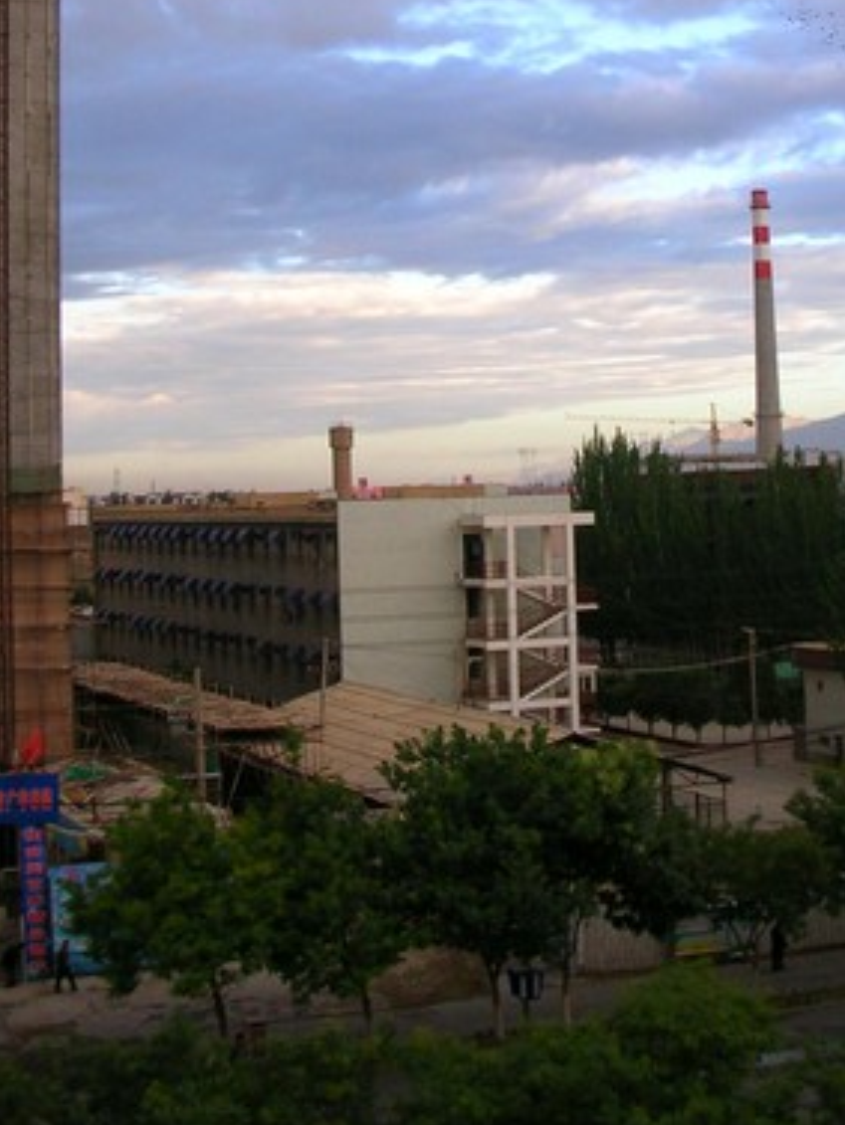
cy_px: 242
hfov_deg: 22.5
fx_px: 2114
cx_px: 536
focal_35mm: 65
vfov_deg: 29.2
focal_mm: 5.8
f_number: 3
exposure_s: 1/118
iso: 50
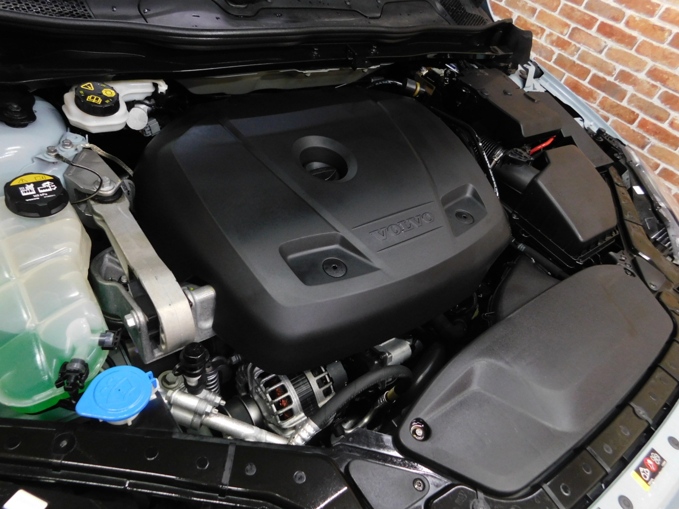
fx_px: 451
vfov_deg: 58.9
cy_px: 254
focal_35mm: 23
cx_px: 340
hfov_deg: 73.9
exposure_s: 1/30
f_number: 3
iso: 360
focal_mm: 4
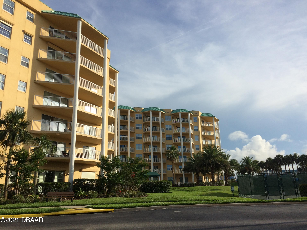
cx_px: 154
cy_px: 115
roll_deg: +2.3
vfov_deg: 48.2
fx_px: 257
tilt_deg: +15.3
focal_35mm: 29
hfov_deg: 61.7
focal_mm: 4.15
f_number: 2.2
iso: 32
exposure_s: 1/2283
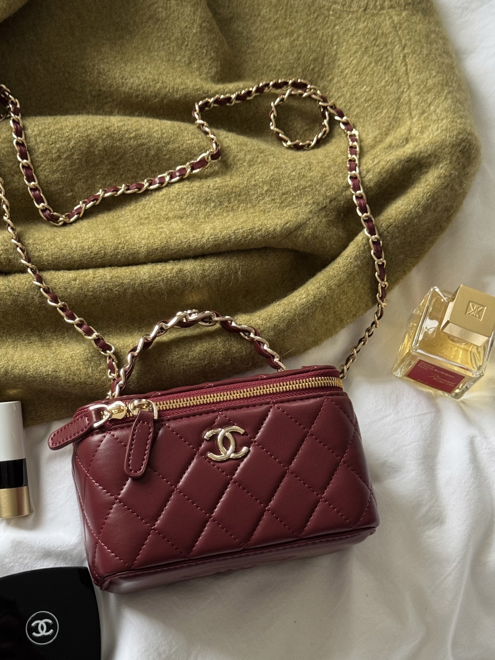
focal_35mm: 58
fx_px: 1106
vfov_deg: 33.2
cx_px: 211
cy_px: 380
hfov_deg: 25.2
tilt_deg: -75.3
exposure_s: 1/50
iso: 250
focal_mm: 6.76
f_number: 1.78
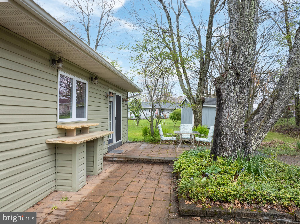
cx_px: 150
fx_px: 208
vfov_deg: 56.8
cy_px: 112
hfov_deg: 71.6
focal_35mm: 24
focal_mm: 12.29
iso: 100
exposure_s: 1/200
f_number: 6.3
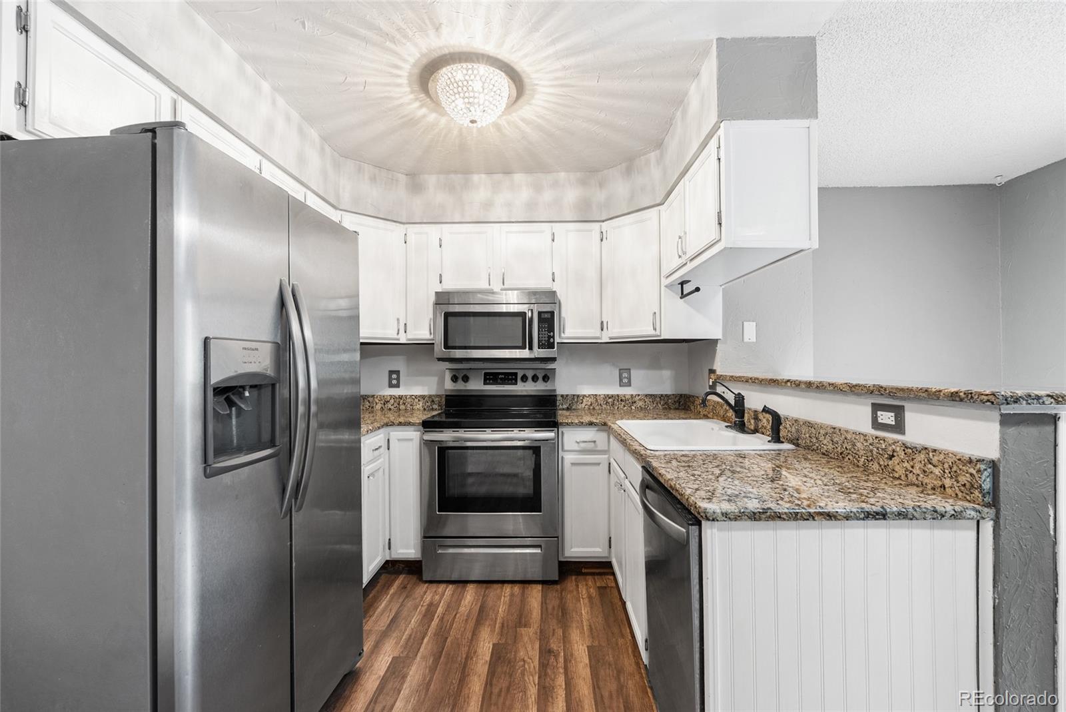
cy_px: 356
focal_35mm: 16
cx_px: 533
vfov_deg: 73.8
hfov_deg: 96.7
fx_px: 474
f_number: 8
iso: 200
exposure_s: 1
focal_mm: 16
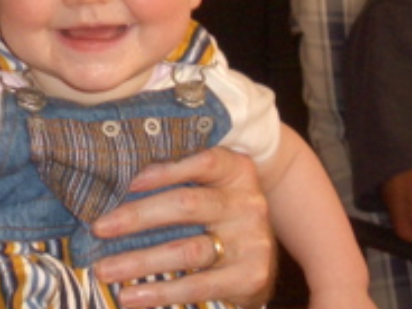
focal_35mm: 122
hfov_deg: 15.7
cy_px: 31
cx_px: -40
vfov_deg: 12.1
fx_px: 1452
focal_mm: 5.8
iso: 100
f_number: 2.6
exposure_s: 1/60
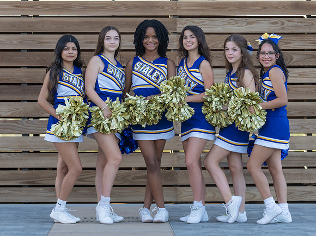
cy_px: 109
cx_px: 149
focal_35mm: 148
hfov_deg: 13.3
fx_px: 1354
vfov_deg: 10.0
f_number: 4
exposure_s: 1/320
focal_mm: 113
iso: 250
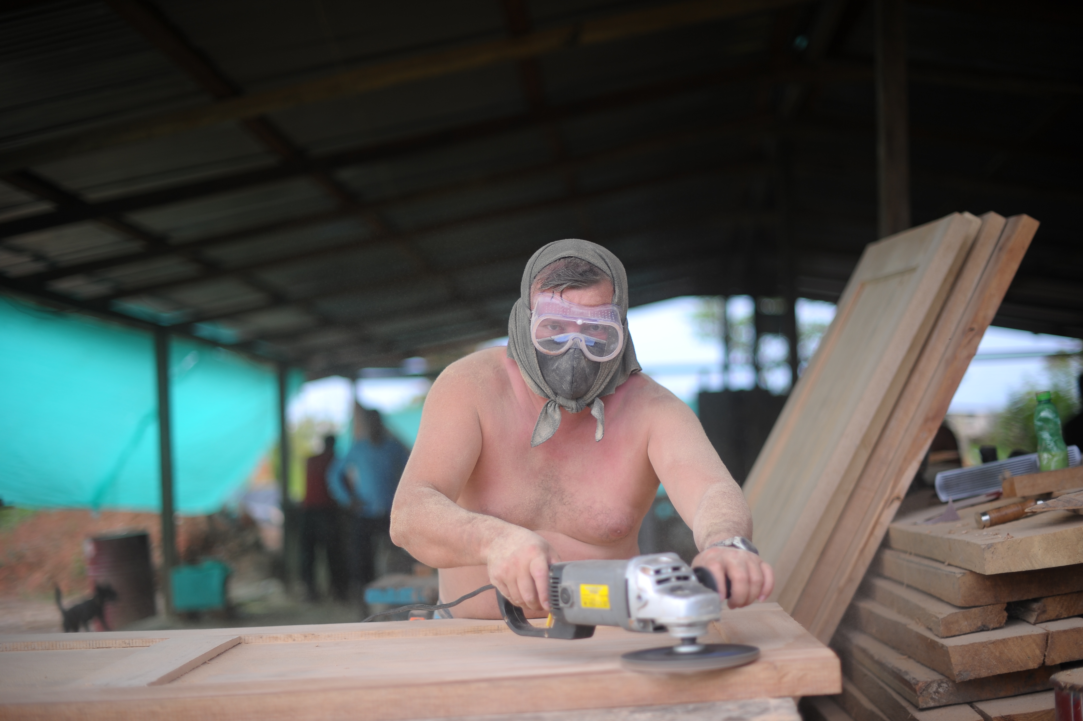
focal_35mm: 50
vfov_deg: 27.0
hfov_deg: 39.6
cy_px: 360
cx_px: 542
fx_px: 1503
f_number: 1.4
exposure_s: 1/800
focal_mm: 50
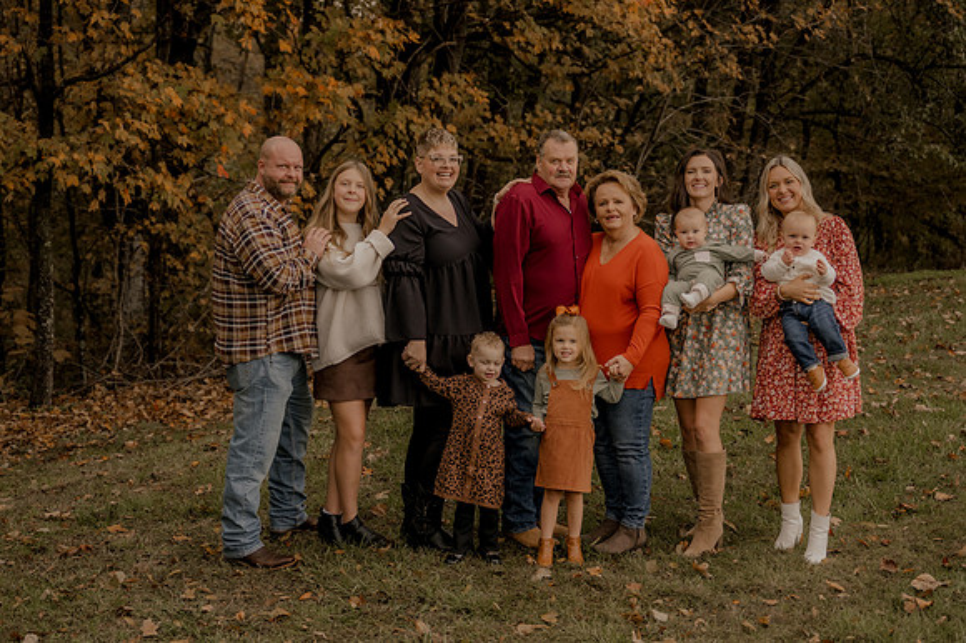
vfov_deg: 20.3
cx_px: 483
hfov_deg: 30.1
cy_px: 322
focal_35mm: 67
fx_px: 1797
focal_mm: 45
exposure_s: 1/160
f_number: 2.8
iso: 250
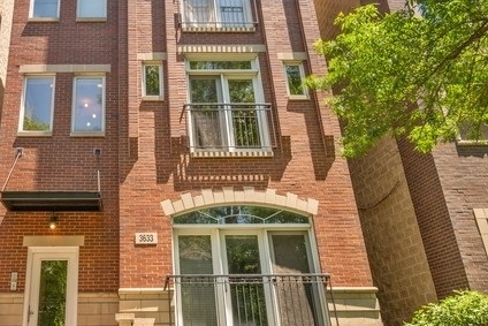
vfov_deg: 36.6
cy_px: 117
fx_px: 488
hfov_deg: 50.6
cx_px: 113
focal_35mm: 36
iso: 200
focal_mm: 17
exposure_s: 1/60
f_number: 8
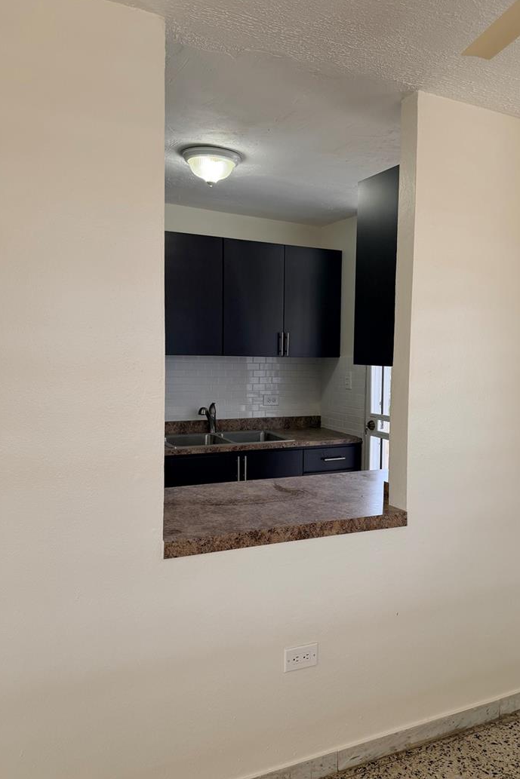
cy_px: 388
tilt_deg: -4.4
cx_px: 323
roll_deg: -1.5
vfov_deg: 63.7
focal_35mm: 29
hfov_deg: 44.6
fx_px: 628
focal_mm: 6.76
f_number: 1.78
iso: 125
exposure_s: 1/199
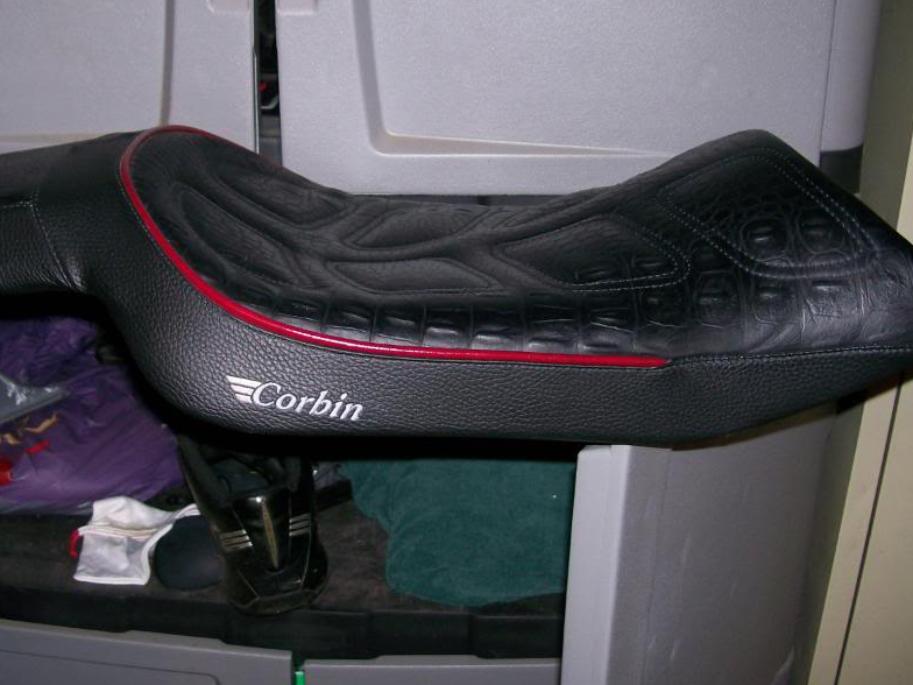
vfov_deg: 30.8
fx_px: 1240
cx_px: 358
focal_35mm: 47
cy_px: 296
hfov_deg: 40.2
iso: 80
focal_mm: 6
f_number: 2.7
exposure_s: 1/64
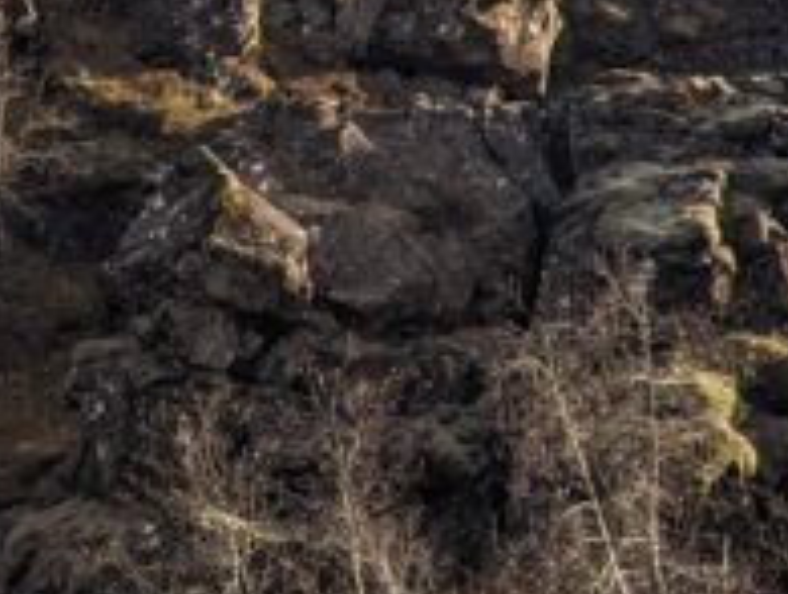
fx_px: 2874
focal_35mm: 126
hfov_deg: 14.2
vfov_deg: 11.5
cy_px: -208
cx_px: 1305
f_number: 1.85
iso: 45
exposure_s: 1/2695
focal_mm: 6.81
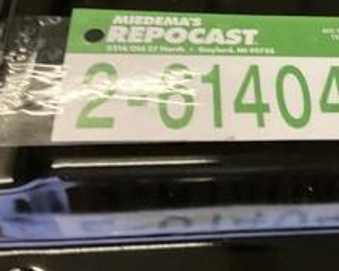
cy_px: 67
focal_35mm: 53
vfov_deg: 28.2
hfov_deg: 34.7
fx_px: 532
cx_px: 250
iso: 250
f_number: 1.8
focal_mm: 3
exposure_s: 1/40
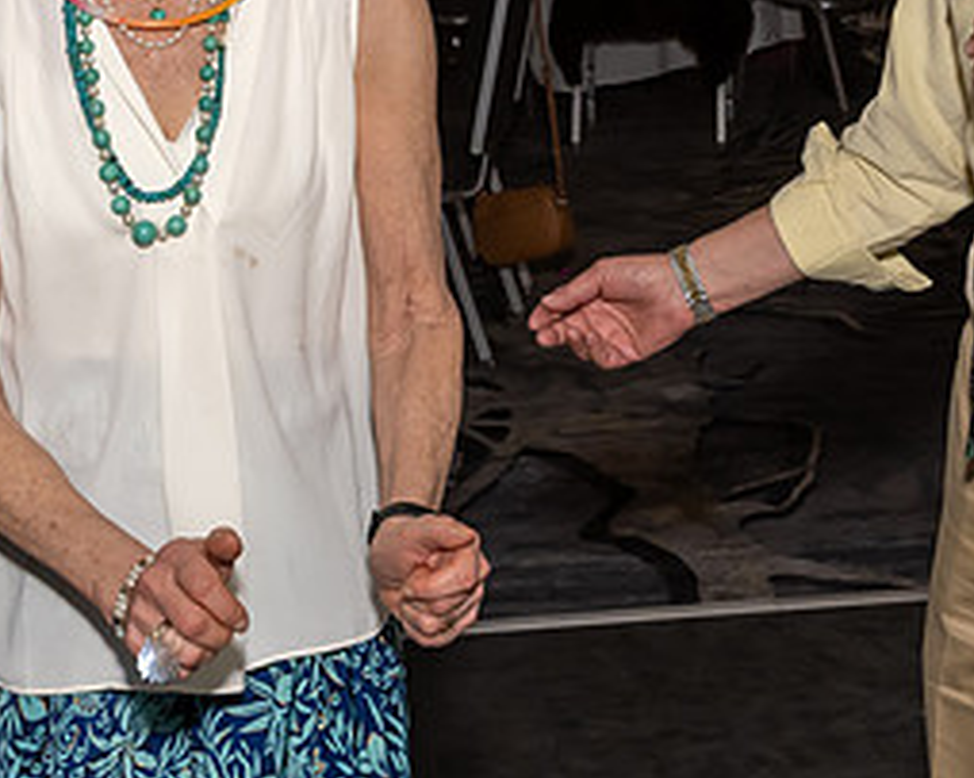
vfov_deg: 15.2
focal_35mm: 99
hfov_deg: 19.2
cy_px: -25
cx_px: 803
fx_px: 2853
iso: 640
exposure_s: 1/250
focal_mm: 23
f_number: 7.1
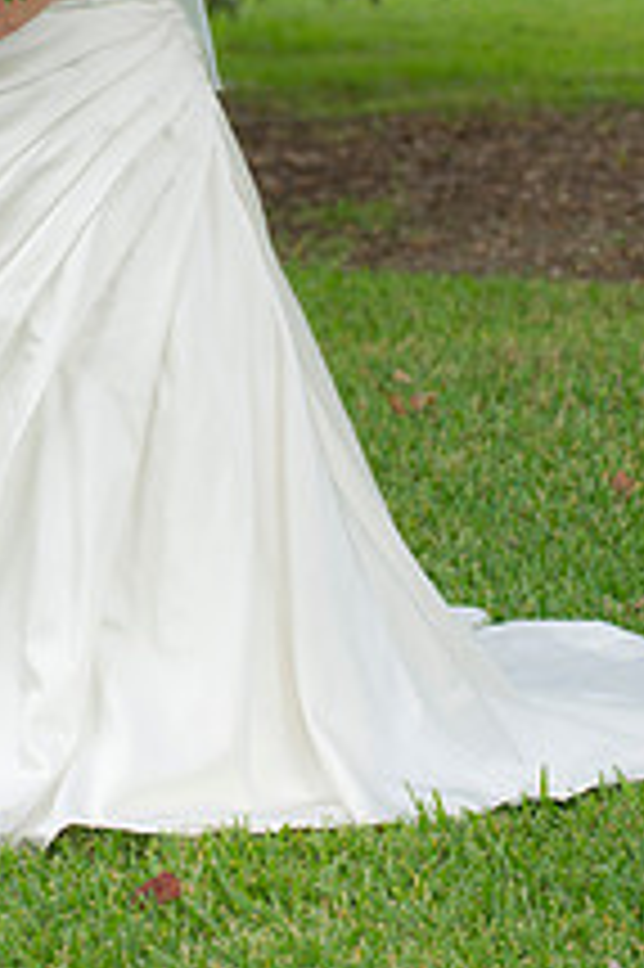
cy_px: 162
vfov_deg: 8.5
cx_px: 146
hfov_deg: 5.6
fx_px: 6531
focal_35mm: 243
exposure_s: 1/250
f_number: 4
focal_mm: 116
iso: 320
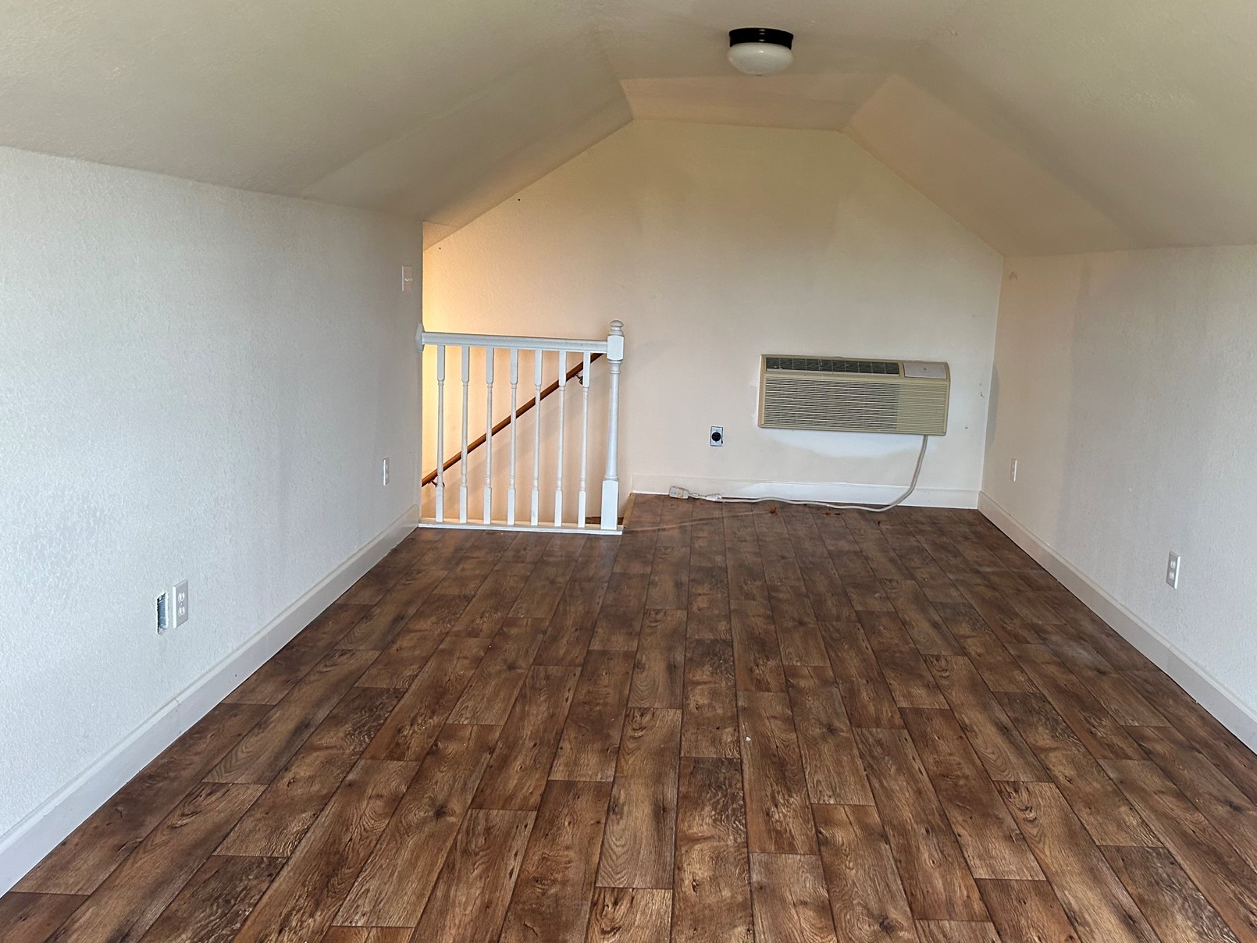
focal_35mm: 31
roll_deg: -2.7
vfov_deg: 45.4
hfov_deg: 58.0
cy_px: 449
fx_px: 1126
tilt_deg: -7.3
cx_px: 742
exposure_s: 1/99
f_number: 1.5
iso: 125
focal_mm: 5.7
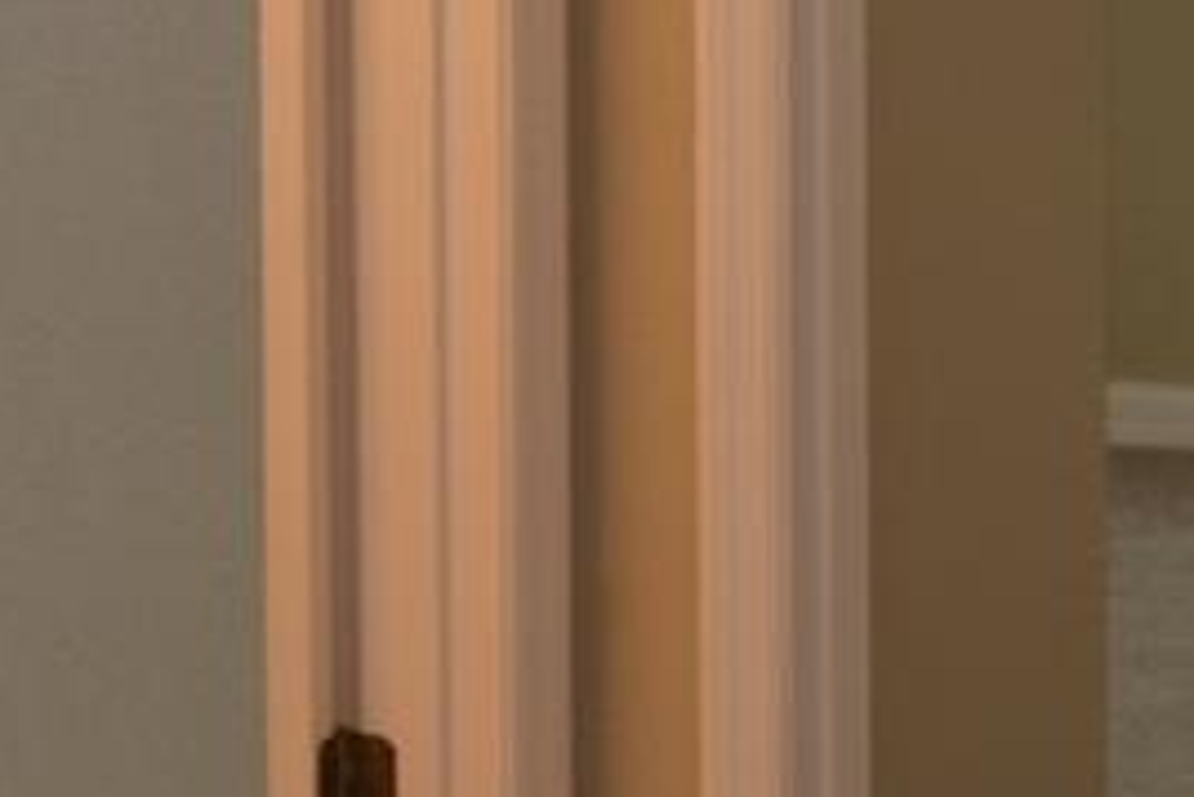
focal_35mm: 305
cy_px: 91
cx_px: 2691
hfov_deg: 6.5
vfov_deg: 4.5
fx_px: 10121
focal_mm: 34
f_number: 4.2
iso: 320
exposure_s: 1/60
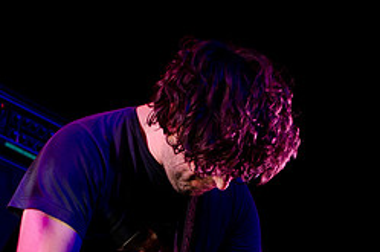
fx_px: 1106
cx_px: 211
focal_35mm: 105
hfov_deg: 19.5
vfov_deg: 12.7
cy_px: 283
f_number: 3.2
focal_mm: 30
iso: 1000
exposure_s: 1/320
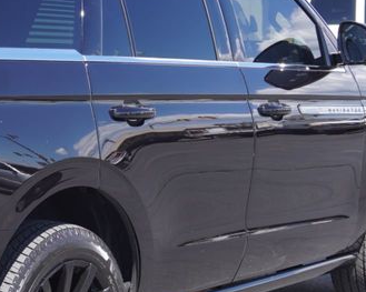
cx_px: -51
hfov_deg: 15.7
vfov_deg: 13.0
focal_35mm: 118
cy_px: 187
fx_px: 1283
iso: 100
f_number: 6.3
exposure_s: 1/125
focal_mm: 27
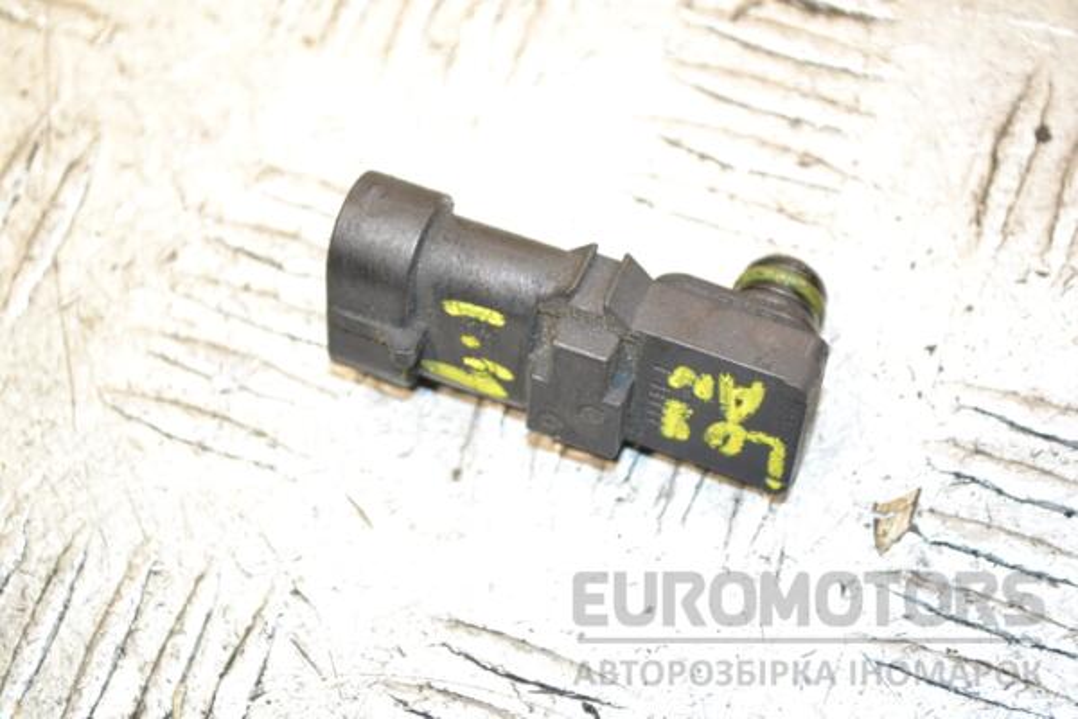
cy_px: 360
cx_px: 539
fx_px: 2470
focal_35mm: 82
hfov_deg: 24.6
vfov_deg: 16.6
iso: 1600
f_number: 5.6
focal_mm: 55
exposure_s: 1/160
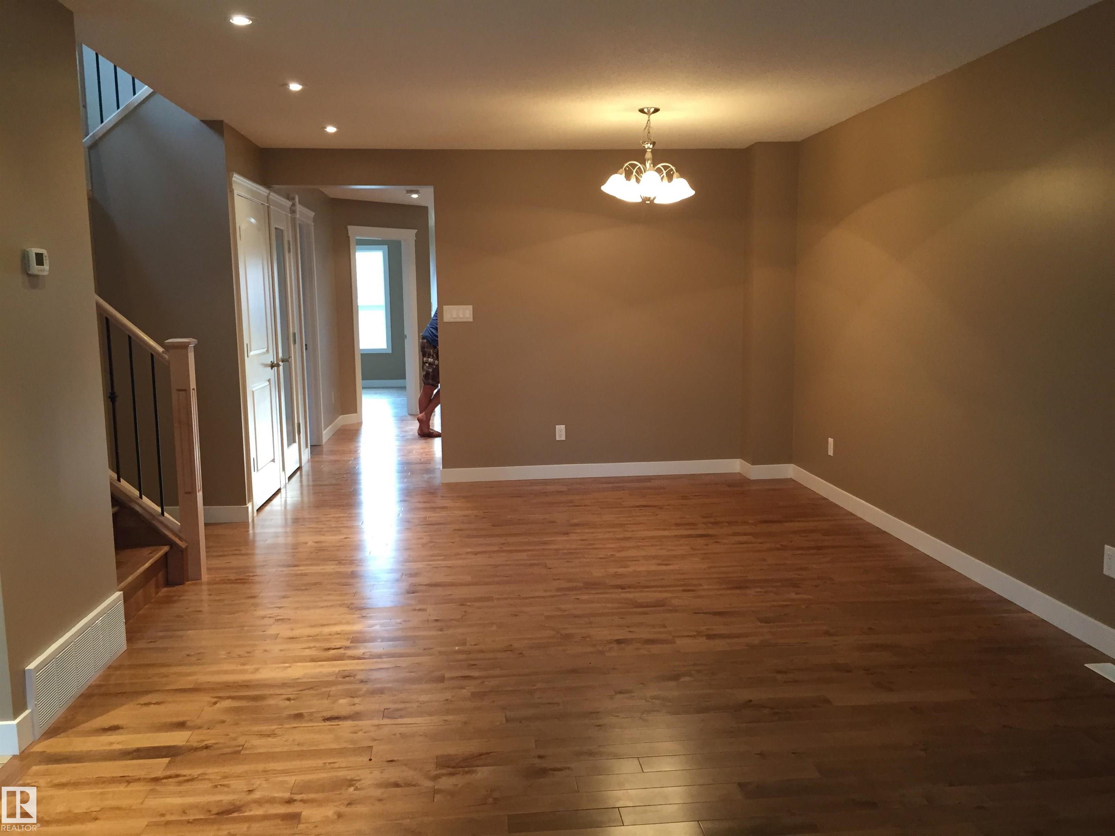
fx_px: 934
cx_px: 558
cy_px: 418
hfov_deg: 61.7
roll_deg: +0.1
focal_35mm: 29
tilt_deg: -7.3
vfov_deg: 48.2
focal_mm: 4.15
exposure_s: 1/30
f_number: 2.2
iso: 125
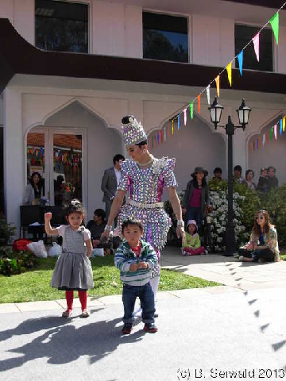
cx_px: 143
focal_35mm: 52
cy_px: 190
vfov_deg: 36.8
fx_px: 573
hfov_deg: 28.0
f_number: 3.2
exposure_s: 1/683
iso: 79
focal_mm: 8.5
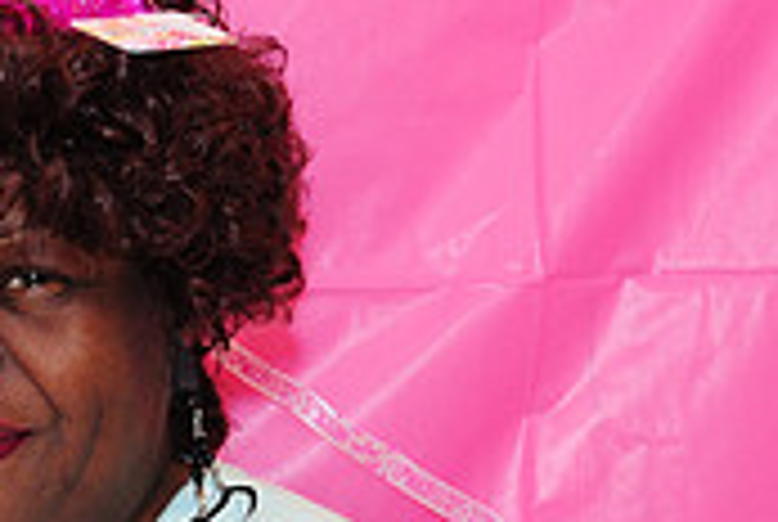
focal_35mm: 226
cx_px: -63
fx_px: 4885
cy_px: 673
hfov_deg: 9.0
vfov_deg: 6.1
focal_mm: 45
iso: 640
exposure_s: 1/60
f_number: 5.6
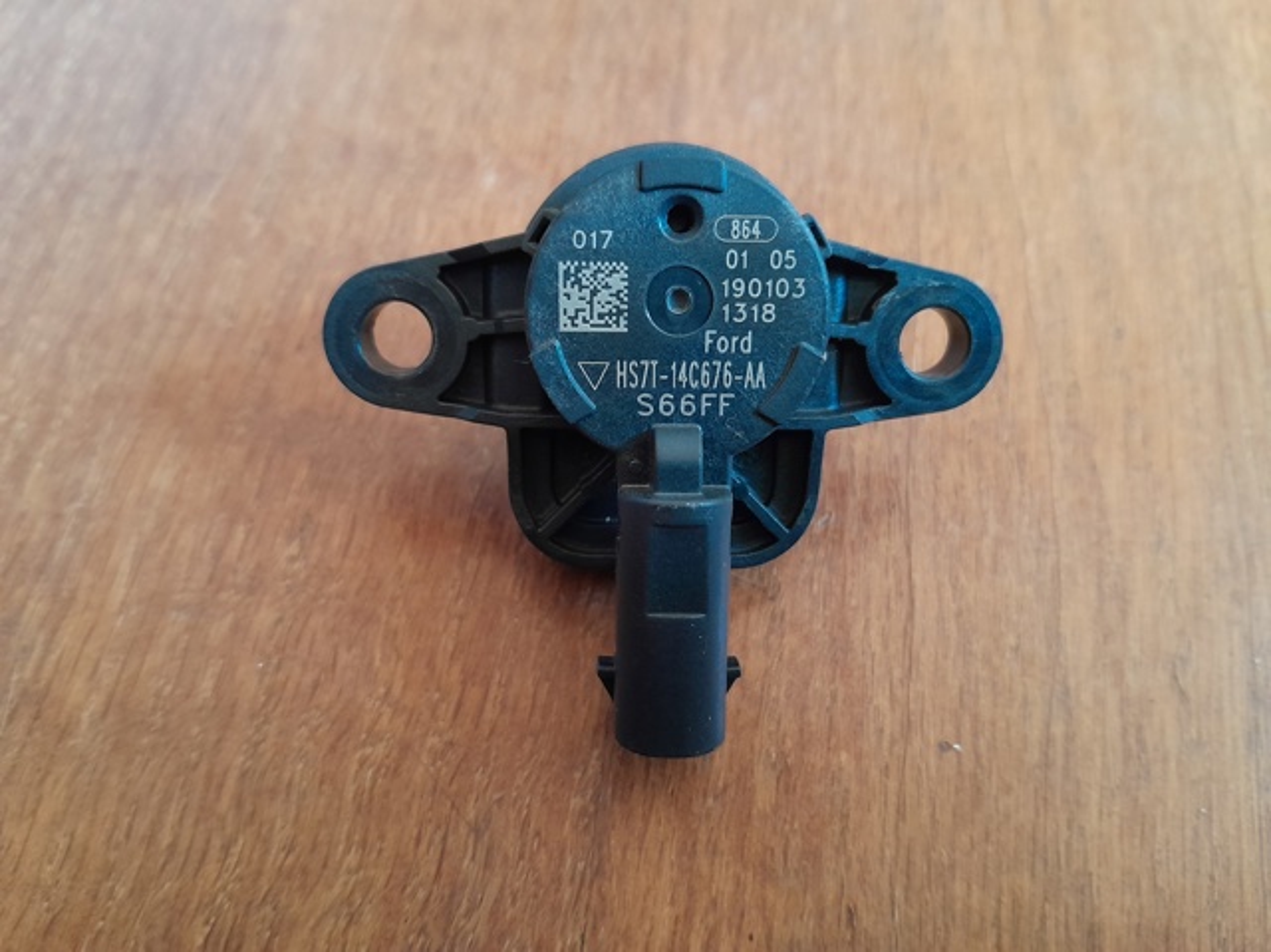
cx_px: 636
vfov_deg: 53.0
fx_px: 954
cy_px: 476
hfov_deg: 67.3
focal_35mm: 26
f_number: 1.8
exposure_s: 1/50
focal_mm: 3.98
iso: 400
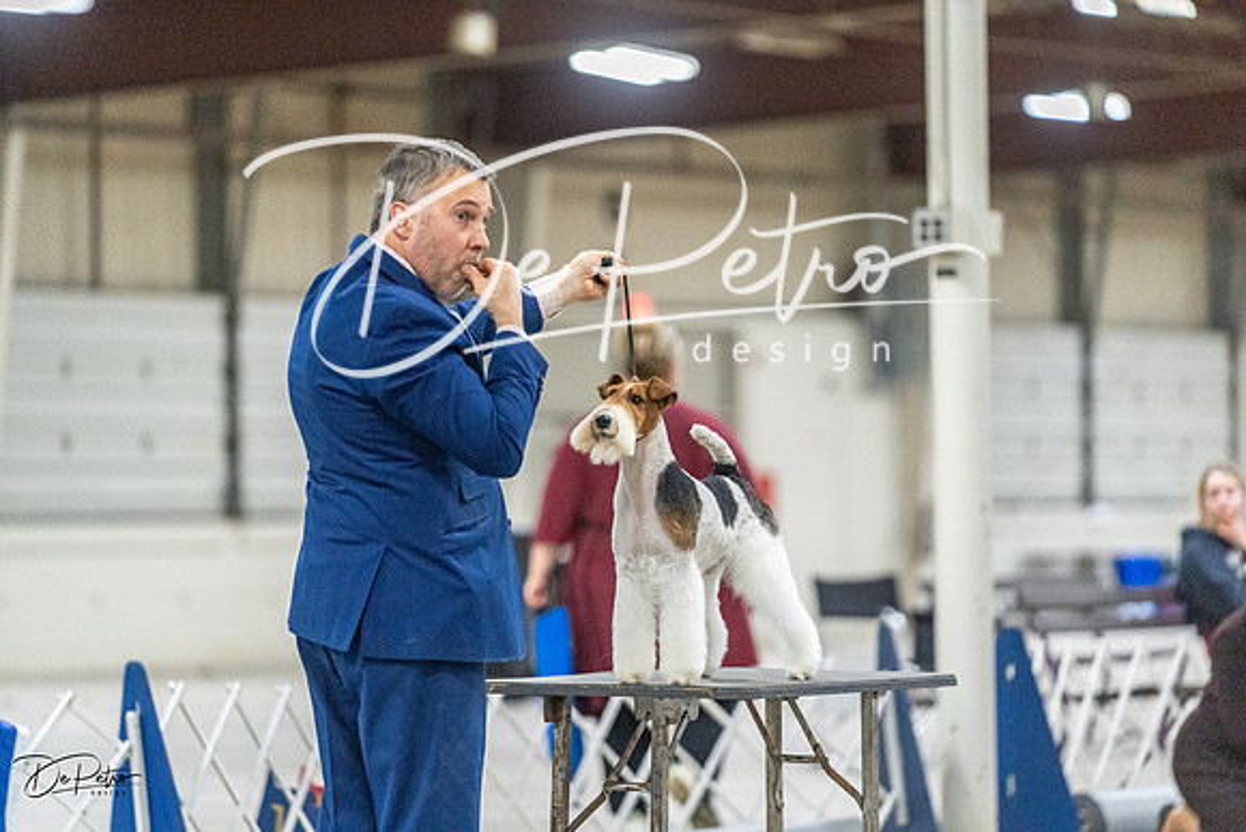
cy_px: 416
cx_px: 623
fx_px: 6093
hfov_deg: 11.7
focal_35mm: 176
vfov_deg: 7.8
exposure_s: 1/400
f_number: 3.2
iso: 6400
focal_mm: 176
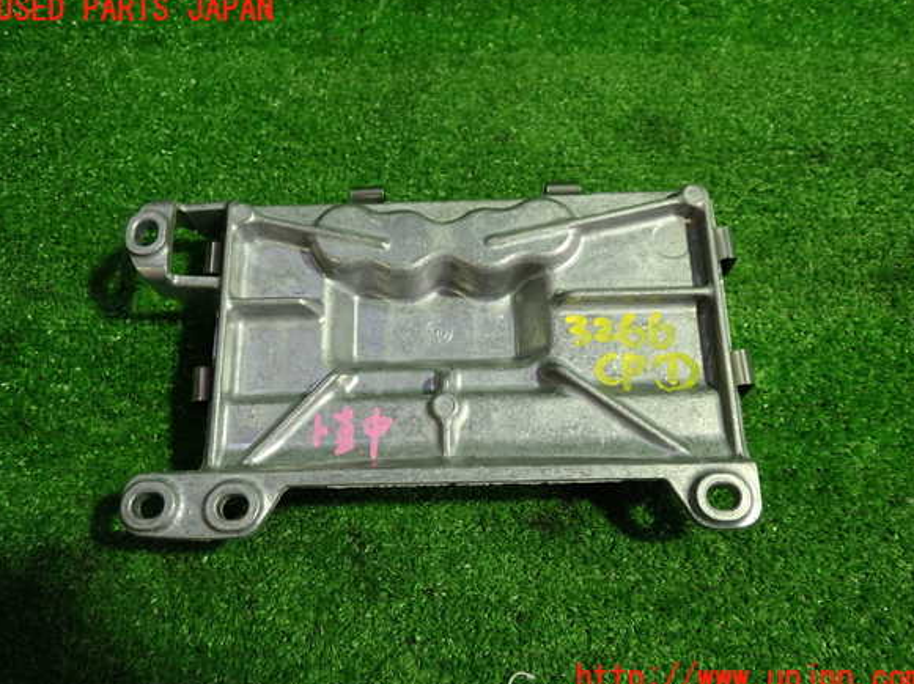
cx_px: 459
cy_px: 344
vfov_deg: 45.4
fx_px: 818
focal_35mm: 31
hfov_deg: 58.4
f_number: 2.3
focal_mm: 5.4
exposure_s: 1/40
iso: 200
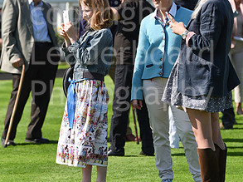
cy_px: 59
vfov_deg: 5.0
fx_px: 2075
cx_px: 123
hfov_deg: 6.7
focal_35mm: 296
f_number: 5.6
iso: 400
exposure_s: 1/2000
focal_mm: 200
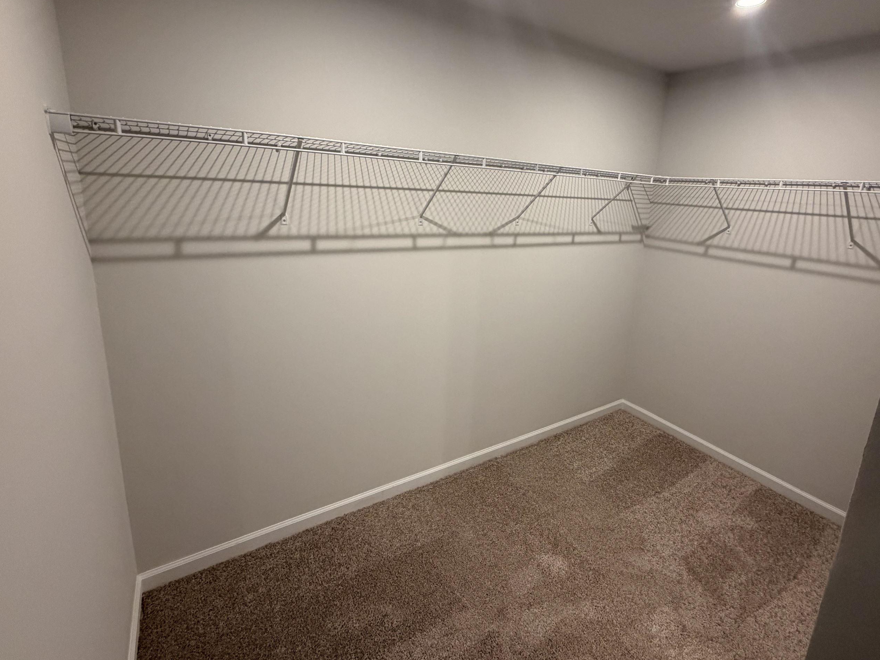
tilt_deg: -11.6
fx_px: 432
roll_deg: -2.2
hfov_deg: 90.9
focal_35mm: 17
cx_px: 470
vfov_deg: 74.3
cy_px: 285
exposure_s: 1/120
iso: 250
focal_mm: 2.22
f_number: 2.2
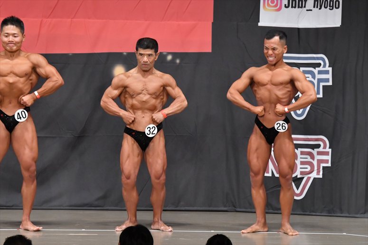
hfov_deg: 9.2
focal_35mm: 225
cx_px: 184
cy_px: 122
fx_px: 2299
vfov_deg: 6.1
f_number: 5.6
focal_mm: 150
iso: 6400
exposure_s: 1/400
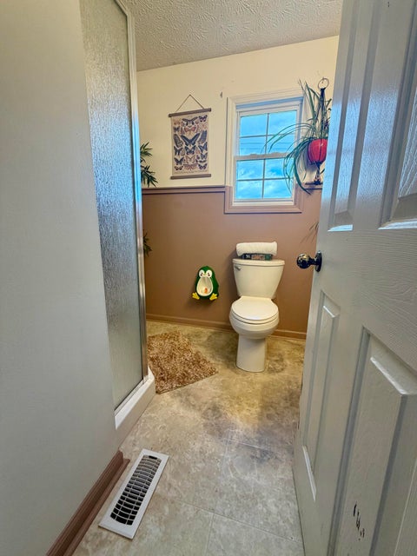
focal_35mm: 14
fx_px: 225
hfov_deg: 85.7
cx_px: 208
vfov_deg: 102.1
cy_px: 278
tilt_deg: -11.4
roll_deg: -0.8
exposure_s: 1/120
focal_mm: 2.22
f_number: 2.2
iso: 125
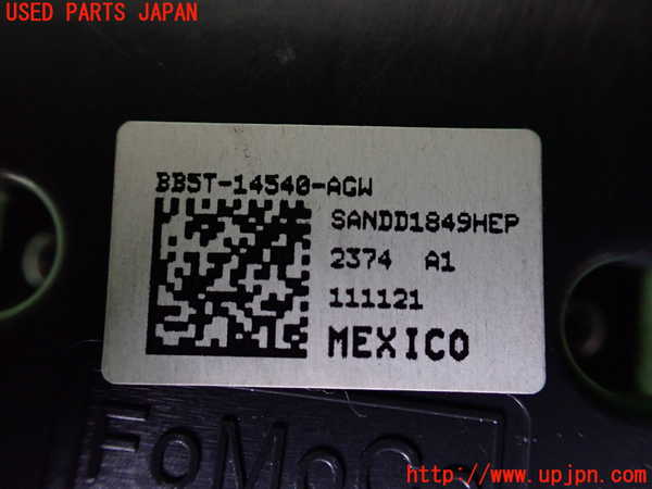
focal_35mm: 30
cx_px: 326
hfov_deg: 60.0
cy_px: 244
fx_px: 565
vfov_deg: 46.8
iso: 640
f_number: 2.3
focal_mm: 5.4
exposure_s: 1/125
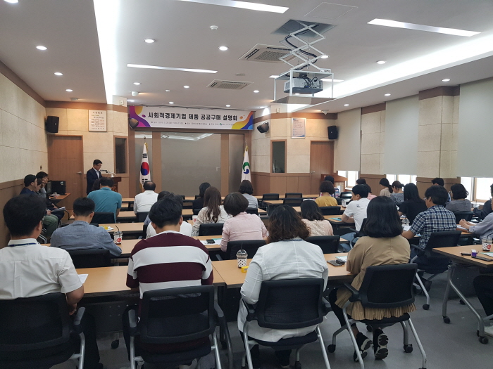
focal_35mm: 26
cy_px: 184
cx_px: 246
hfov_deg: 67.3
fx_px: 370
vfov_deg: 53.1
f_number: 1.7
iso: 125
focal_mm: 4.2
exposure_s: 1/60
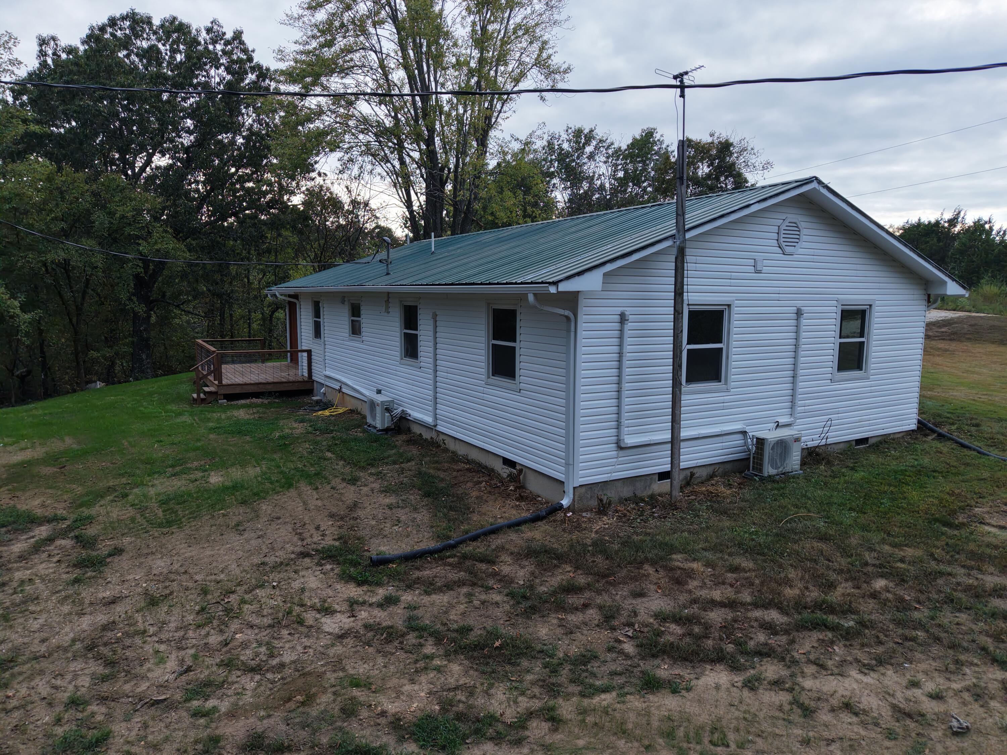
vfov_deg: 56.8
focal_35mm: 24
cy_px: 378
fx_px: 698
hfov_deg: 71.6
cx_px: 504
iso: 100
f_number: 1.8
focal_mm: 8.67
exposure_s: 1/320
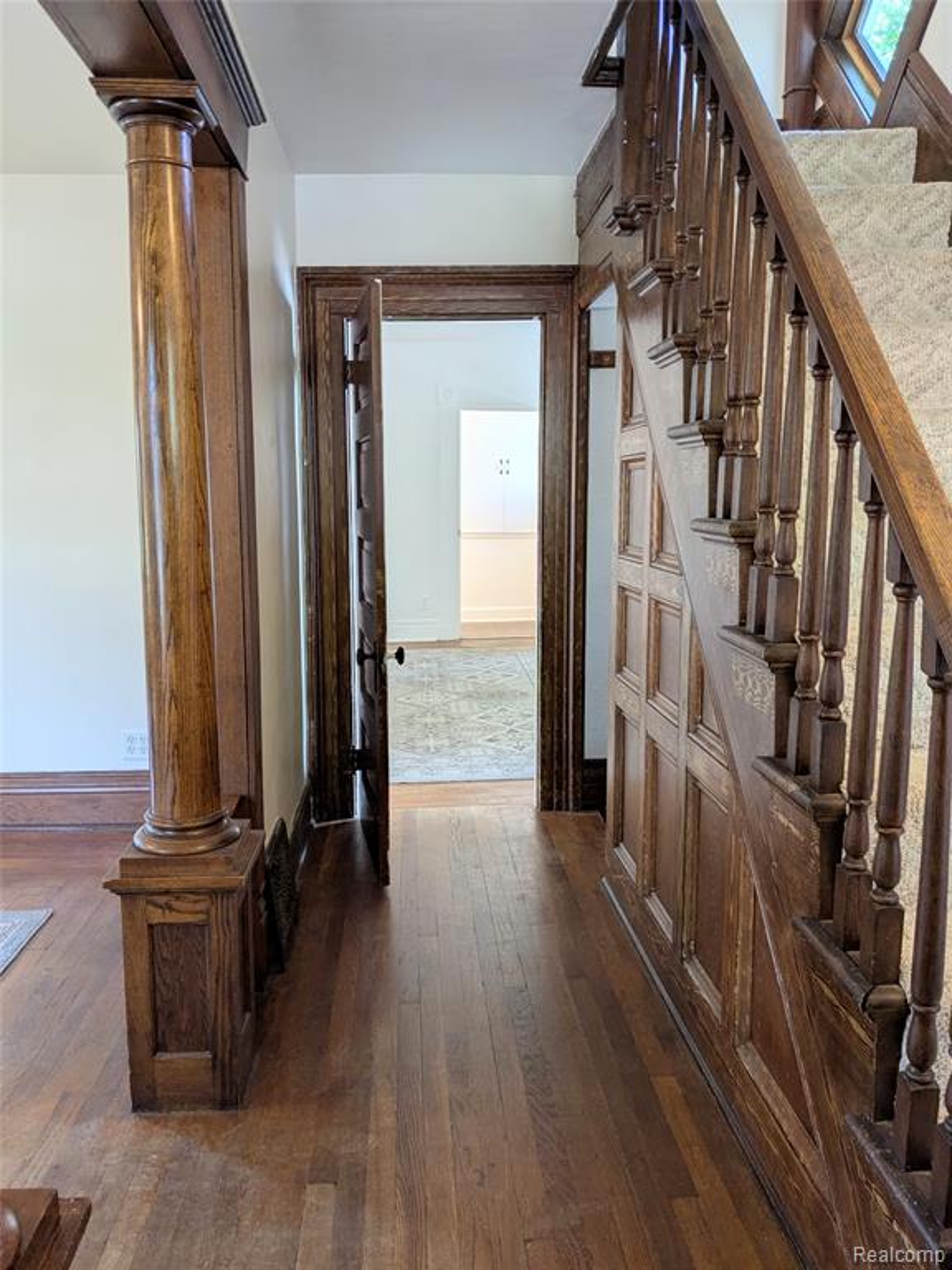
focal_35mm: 27
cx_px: 476
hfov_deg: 51.4
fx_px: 990
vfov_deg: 65.3
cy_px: 635
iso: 74
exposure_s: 1/40
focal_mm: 4.38
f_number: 1.73
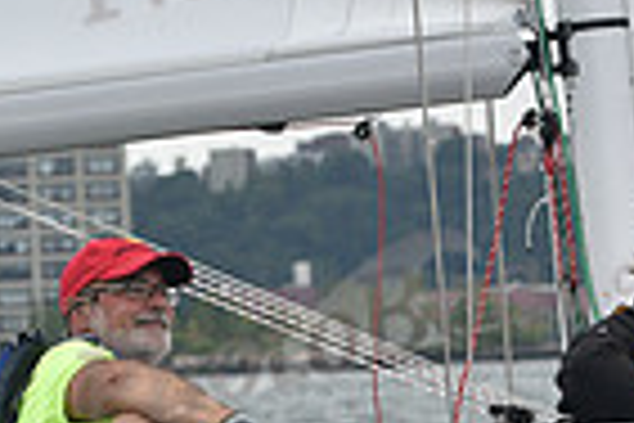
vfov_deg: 4.7
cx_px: -153
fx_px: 5072
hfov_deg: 7.1
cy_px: 619
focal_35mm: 288
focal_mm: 70
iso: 400
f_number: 5.6
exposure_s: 1/800
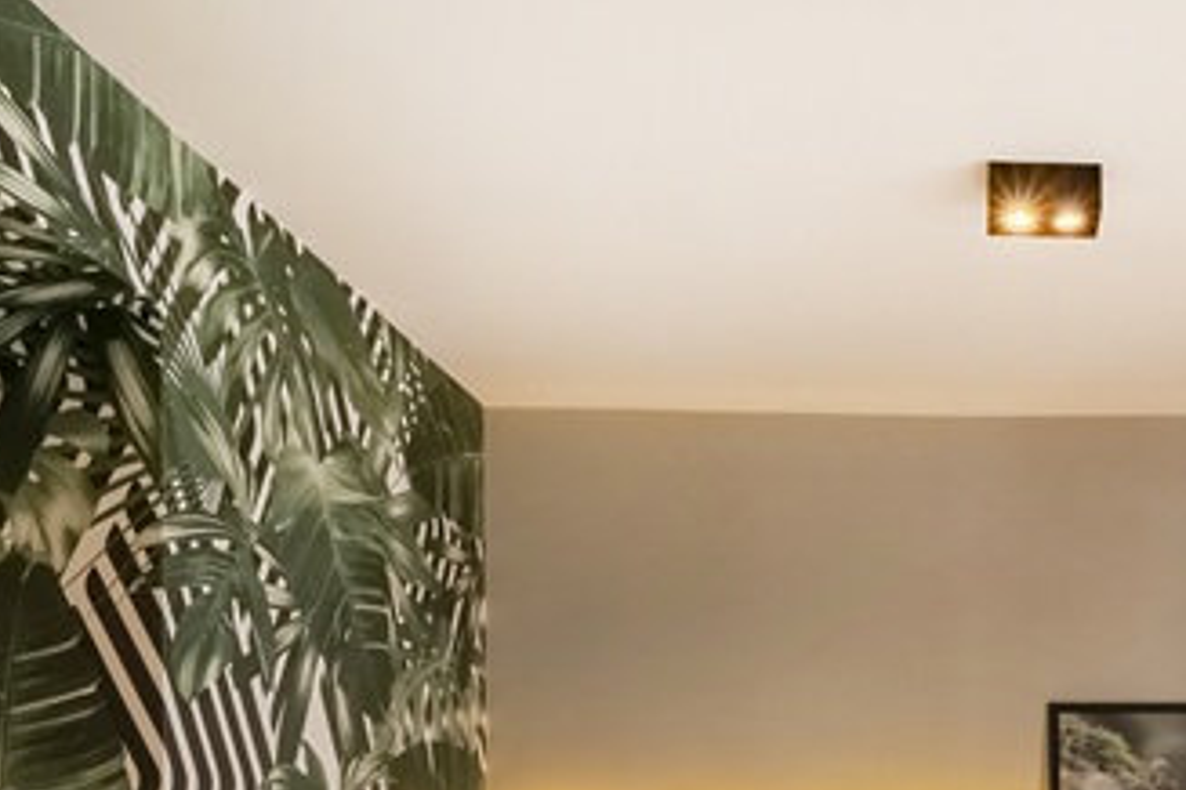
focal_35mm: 33
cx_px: 849
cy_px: 908
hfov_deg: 55.2
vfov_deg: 33.7
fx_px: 1087
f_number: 11
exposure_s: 1/200
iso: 200
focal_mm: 12
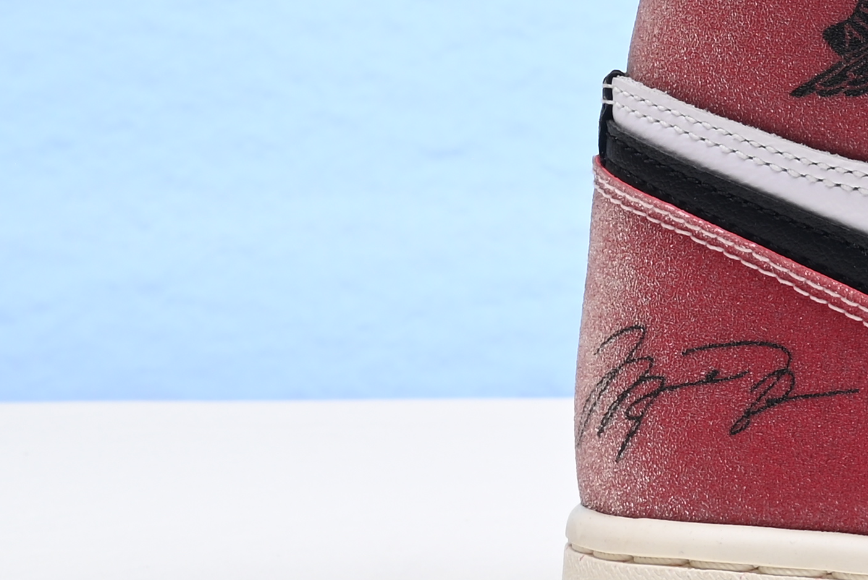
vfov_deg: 8.1
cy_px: -137
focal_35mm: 167
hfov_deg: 11.7
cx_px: 1344
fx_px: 4028
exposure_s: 1/2
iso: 100
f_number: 16
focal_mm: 39
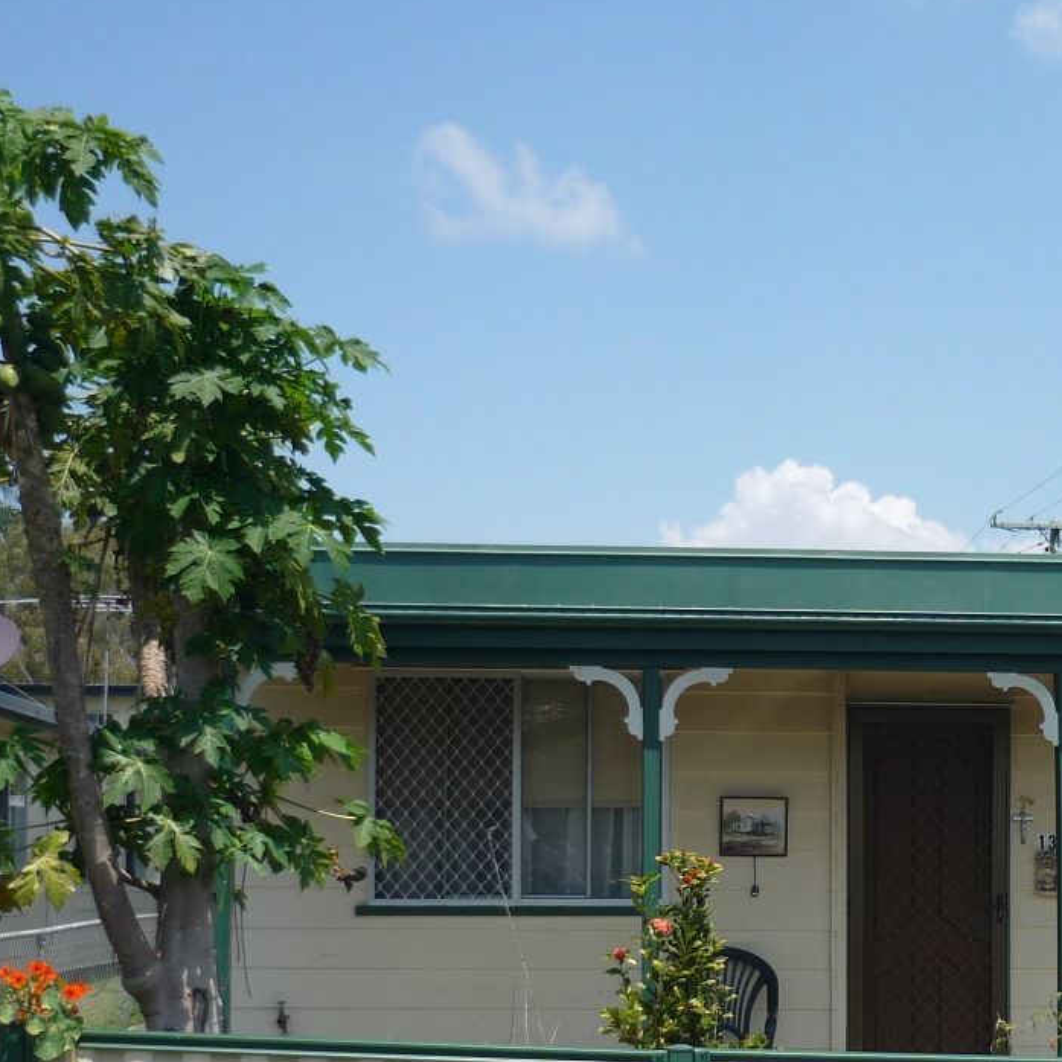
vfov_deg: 25.5
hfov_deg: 25.3
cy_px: 759
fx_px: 2326
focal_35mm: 67
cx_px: 850
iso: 100
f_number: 8
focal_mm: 5.5
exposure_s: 1/200
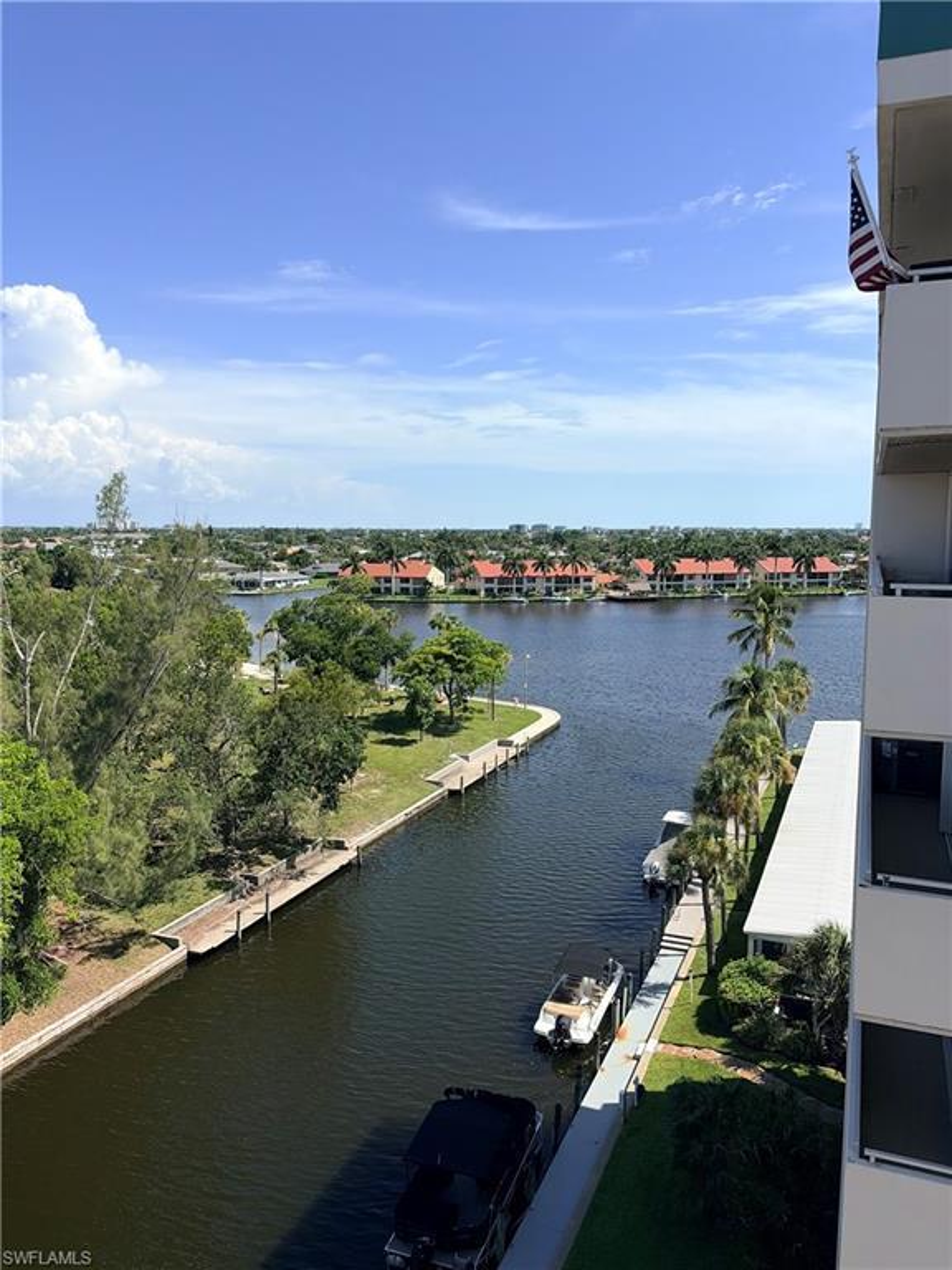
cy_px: 635
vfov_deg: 67.3
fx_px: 953
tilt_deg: -6.4
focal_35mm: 26
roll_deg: +0.0
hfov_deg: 53.1
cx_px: 476
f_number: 1.6
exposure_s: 1/6329
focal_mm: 5.96
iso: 64
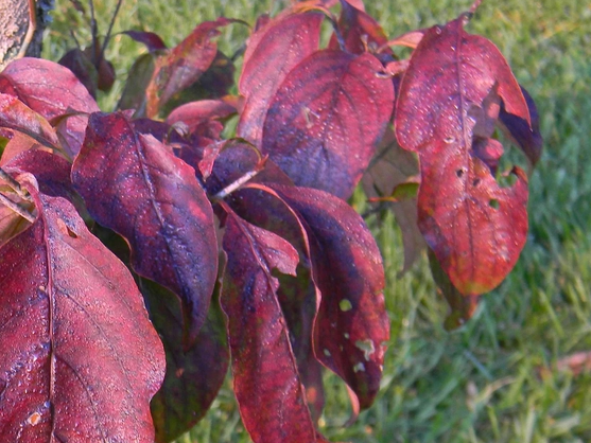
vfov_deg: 25.6
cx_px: 55
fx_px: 973
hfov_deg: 32.1
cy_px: 290
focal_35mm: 57
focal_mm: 7.3
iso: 143
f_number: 3.8
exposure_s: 1/30
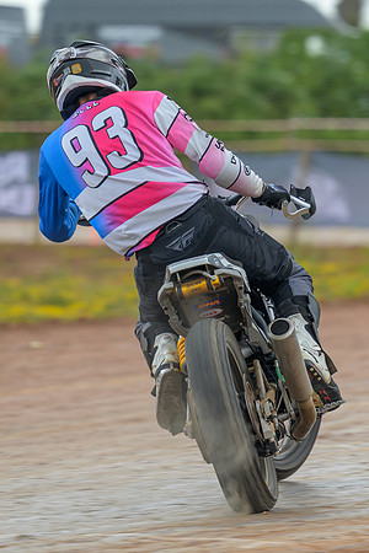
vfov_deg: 5.7
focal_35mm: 360
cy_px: 276
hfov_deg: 3.8
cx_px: 257
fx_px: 5537
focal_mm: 160
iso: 80
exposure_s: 1/320
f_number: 2.8
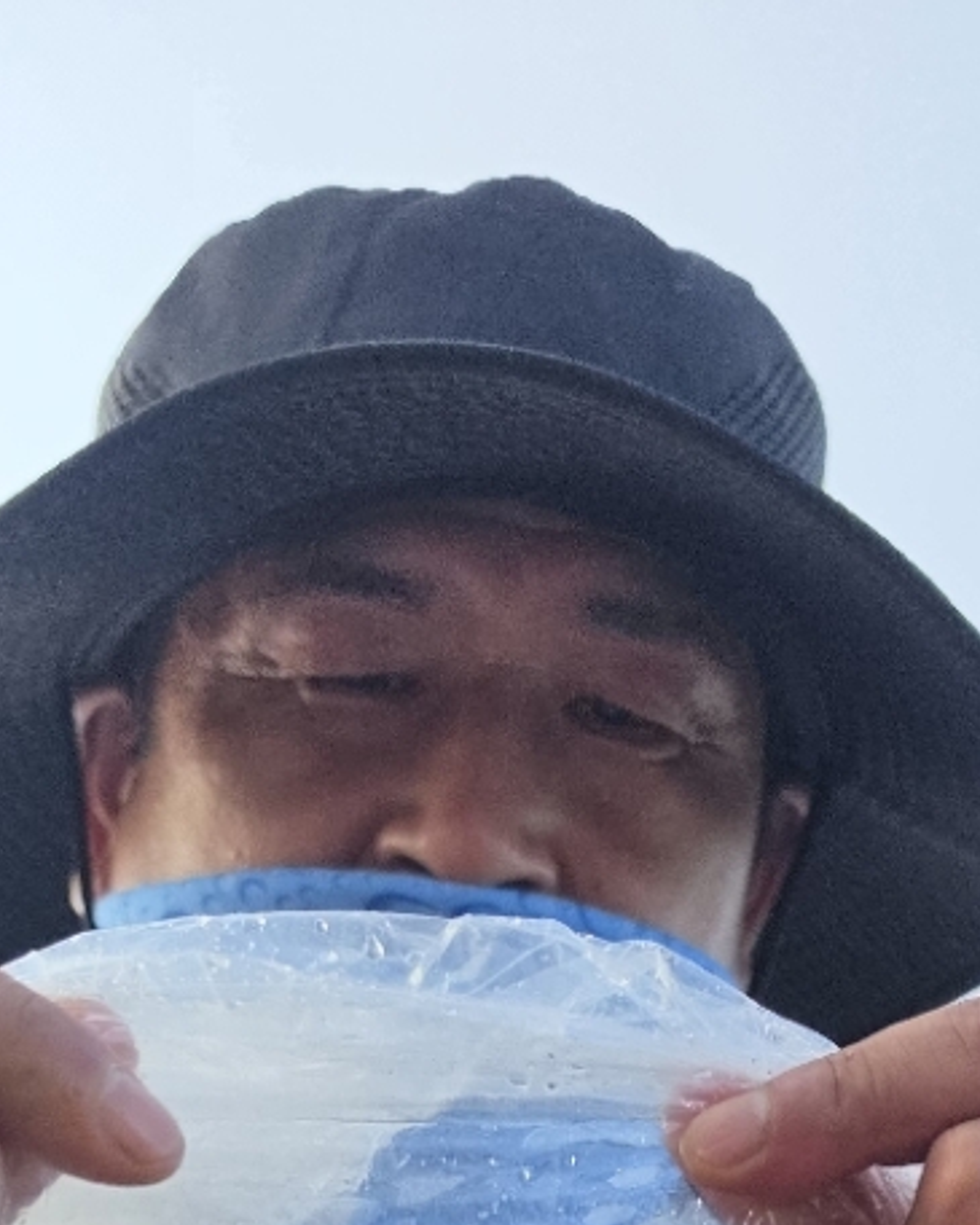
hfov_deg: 24.2
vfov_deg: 25.1
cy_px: 1674
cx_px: 510
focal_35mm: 63
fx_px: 2283
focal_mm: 6.5
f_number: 1.4
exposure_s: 1/7939
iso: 64
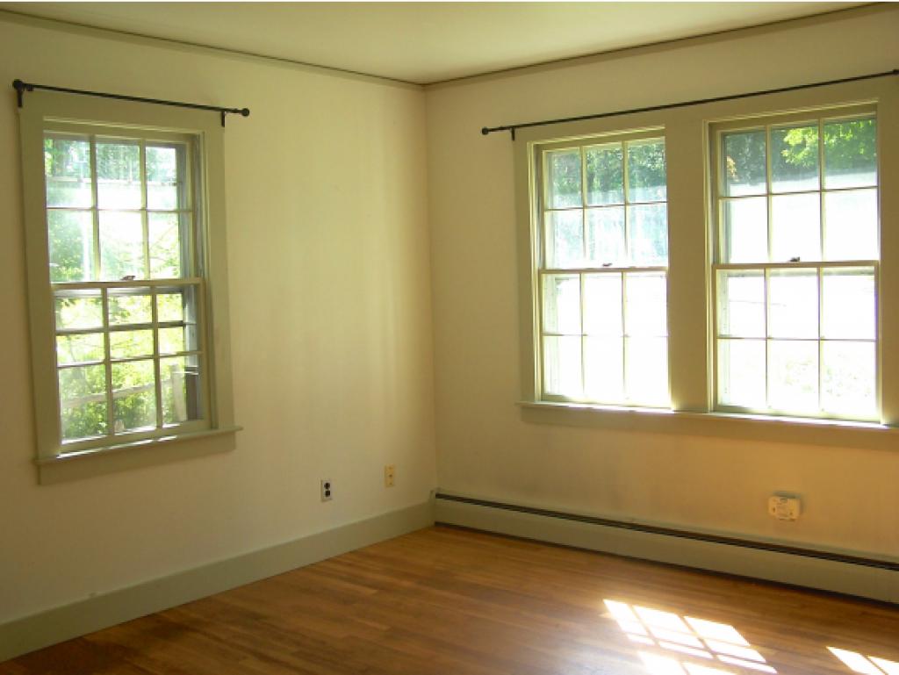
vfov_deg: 37.8
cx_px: 450
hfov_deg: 49.0
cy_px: 338
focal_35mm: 38
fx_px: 987
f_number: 2.8
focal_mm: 6.3
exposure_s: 1/90
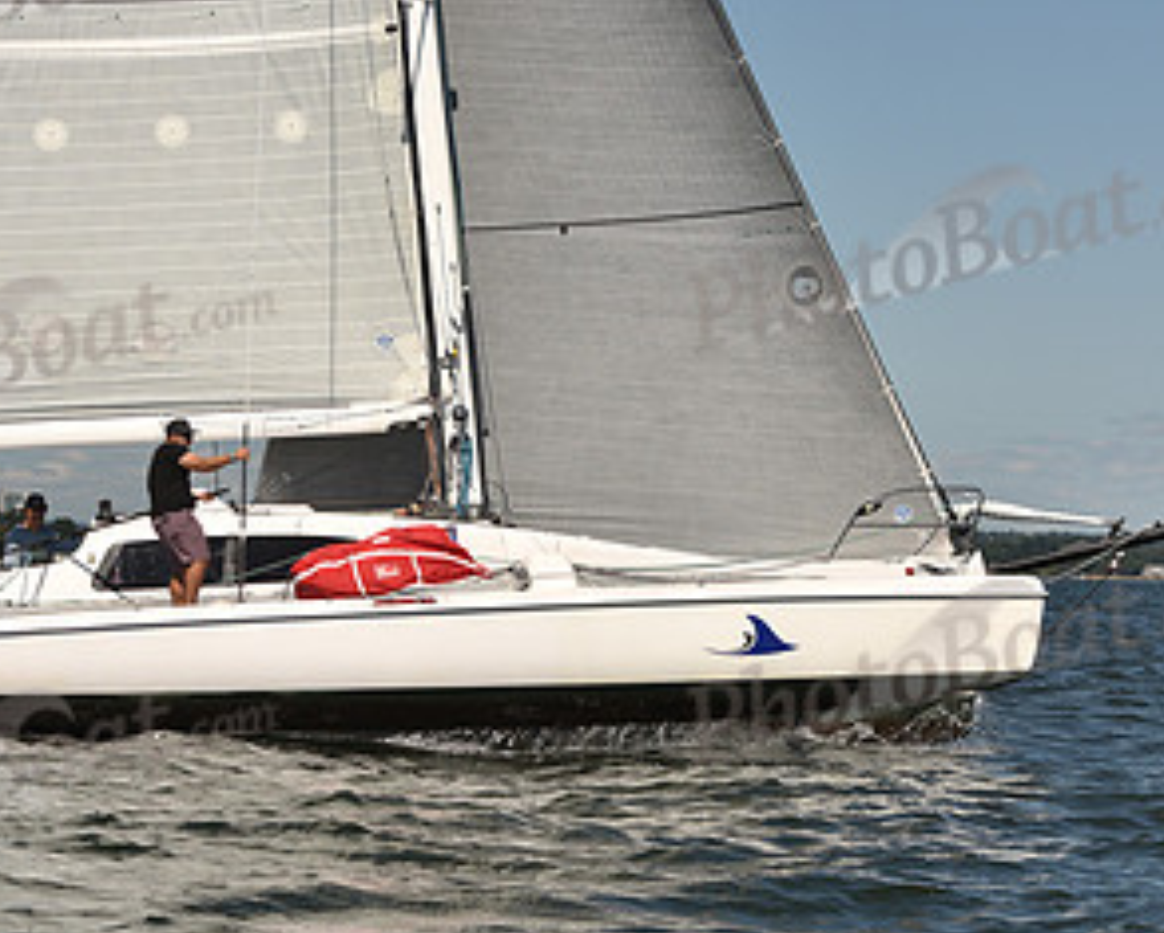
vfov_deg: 11.9
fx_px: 4483
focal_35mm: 130
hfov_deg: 14.8
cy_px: 510
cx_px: 485
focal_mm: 70
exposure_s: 1/1250
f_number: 5.6
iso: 250
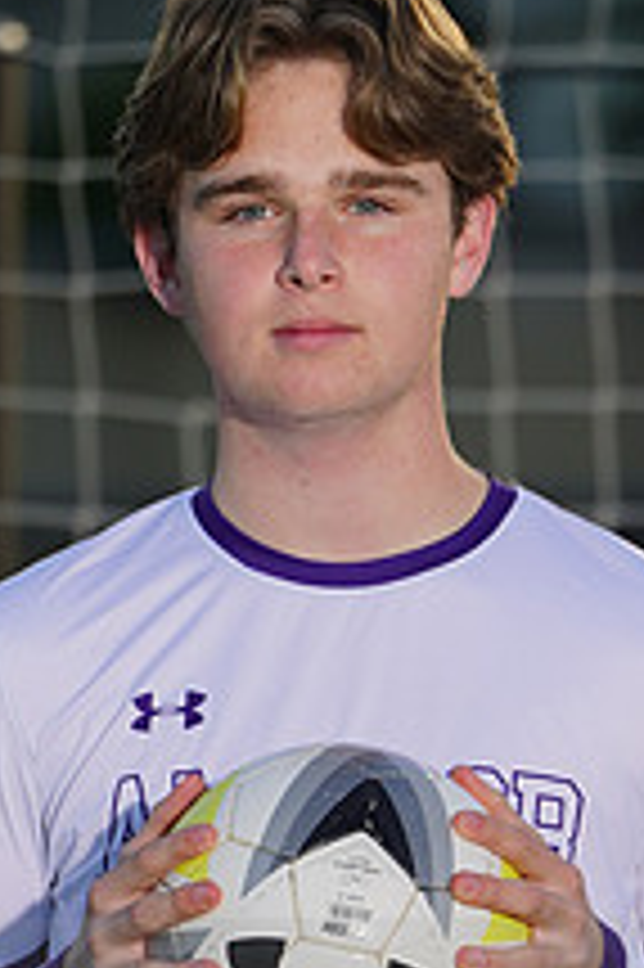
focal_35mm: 1080
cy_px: 982
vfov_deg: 1.9
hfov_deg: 1.3
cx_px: 209
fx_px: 29025
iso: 100
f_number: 8
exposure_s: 1/200
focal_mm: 400
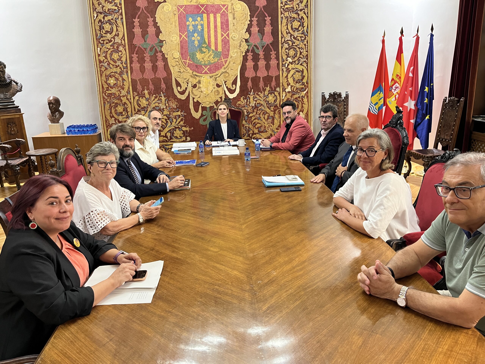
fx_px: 364
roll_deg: +2.0
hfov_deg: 67.3
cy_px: 182
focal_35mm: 26
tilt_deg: -15.9
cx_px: 242
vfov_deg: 53.1
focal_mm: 5.1
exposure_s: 1/50
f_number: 1.6
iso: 320
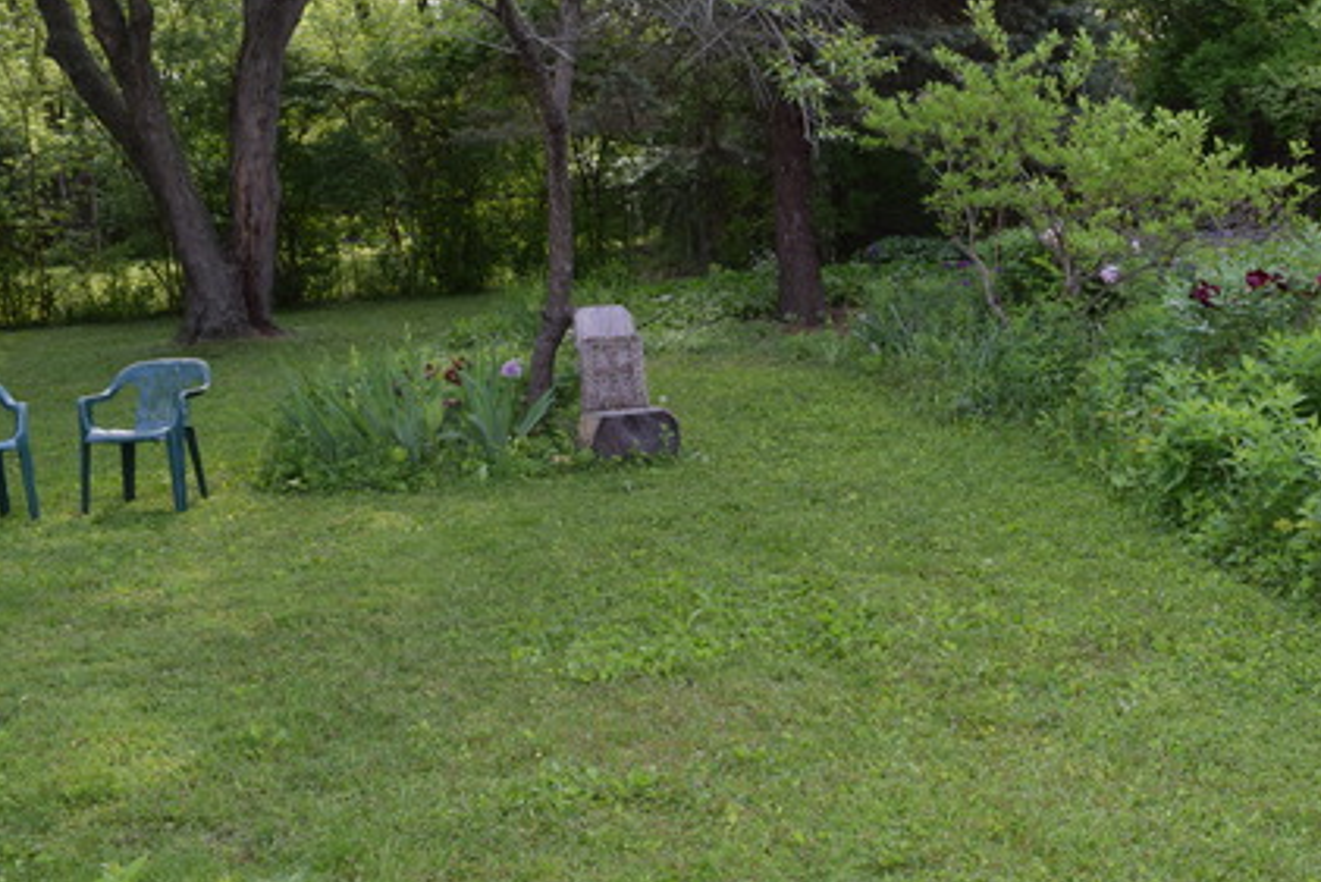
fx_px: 1505
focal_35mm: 41
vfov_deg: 32.6
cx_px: 1001
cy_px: 353
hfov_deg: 45.6
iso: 320
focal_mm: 18
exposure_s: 1/100
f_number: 9
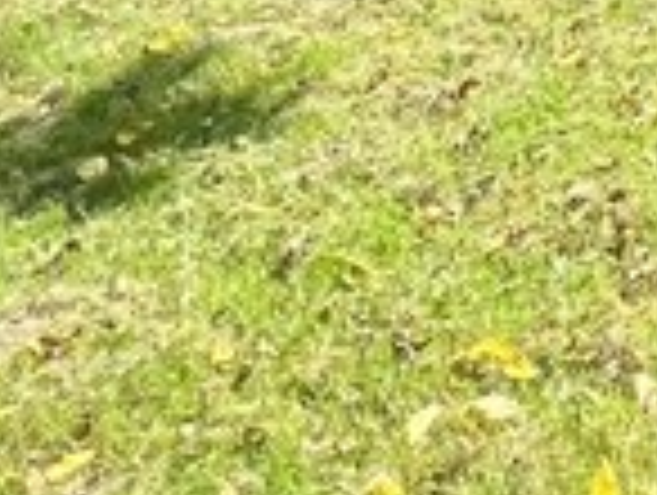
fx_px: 1730
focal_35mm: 91
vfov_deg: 12.2
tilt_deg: +12.0
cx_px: 1359
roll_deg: -1.7
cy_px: -770
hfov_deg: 16.1
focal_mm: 1.57
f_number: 1.8
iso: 32
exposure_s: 1/473
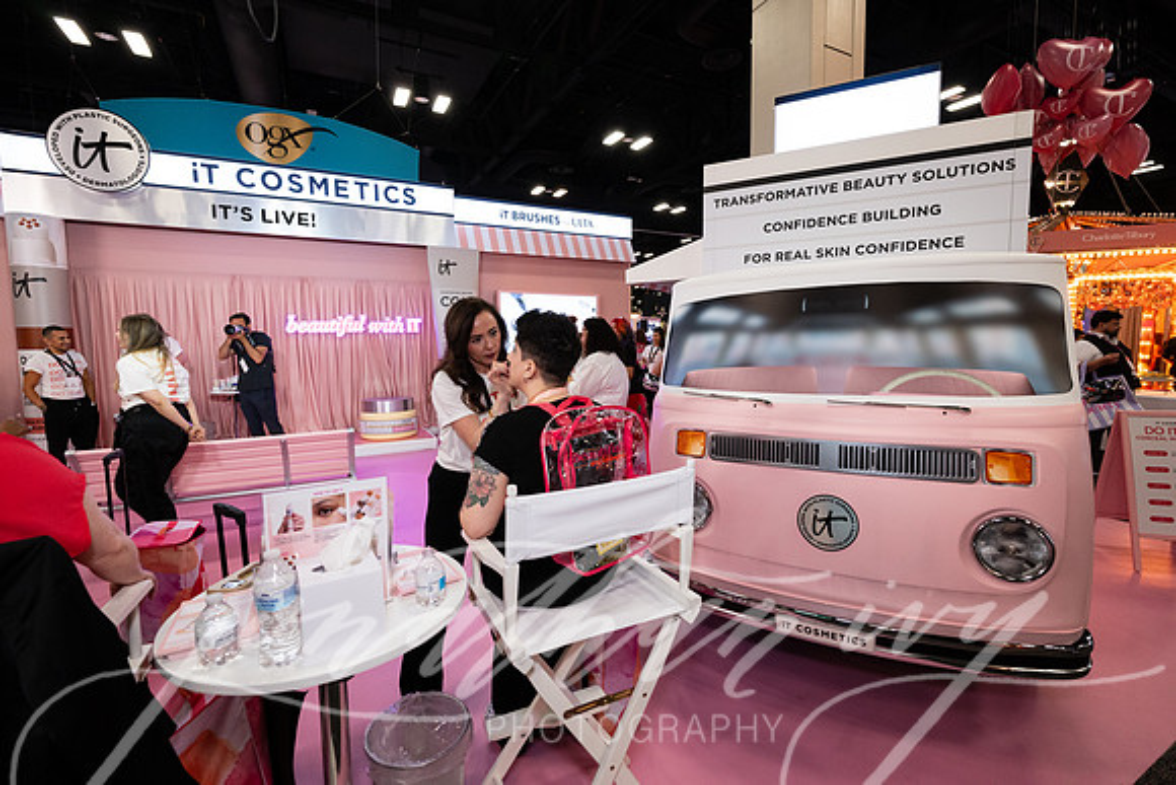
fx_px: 523
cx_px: 588
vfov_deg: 73.8
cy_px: 392
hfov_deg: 96.7
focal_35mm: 16
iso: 2000
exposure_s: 1/100
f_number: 5.6
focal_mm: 16
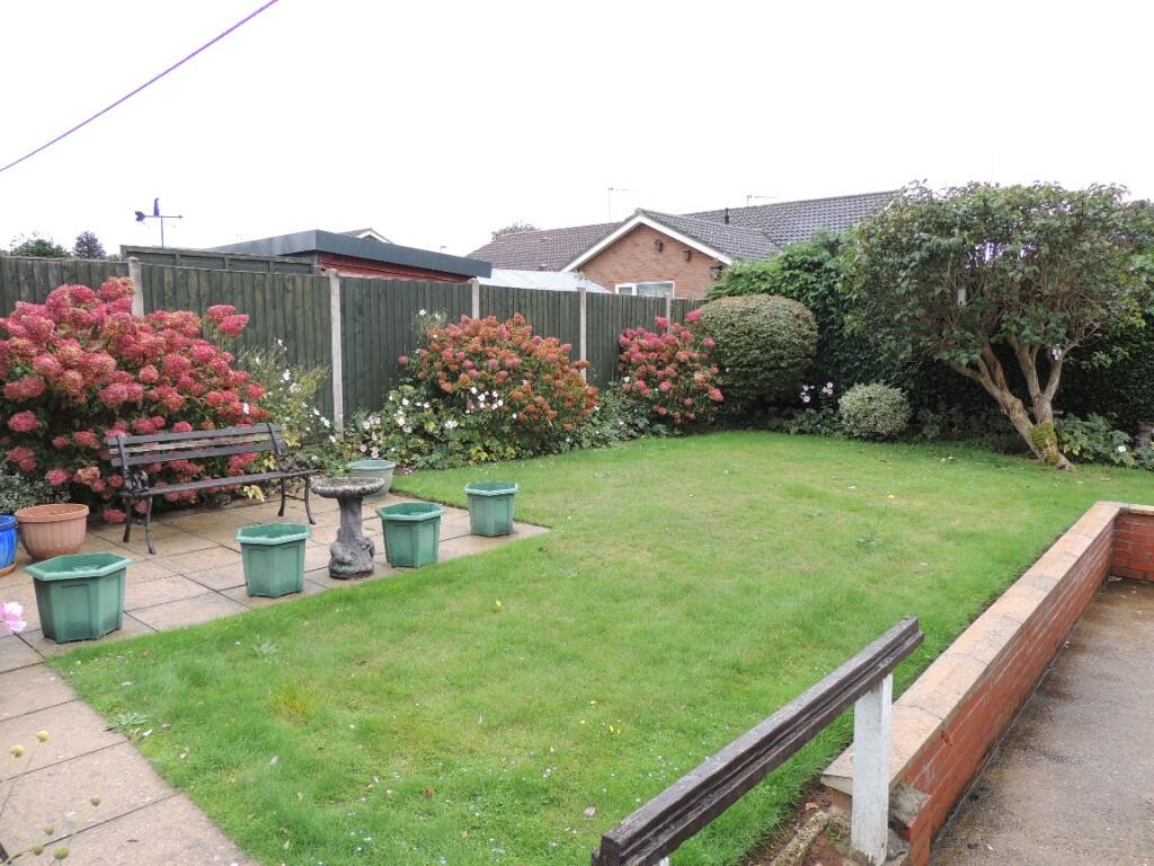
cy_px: 433
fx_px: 800
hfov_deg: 71.6
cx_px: 577
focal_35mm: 24
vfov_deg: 56.8
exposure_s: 1/100
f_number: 3
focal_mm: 4.3
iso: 100
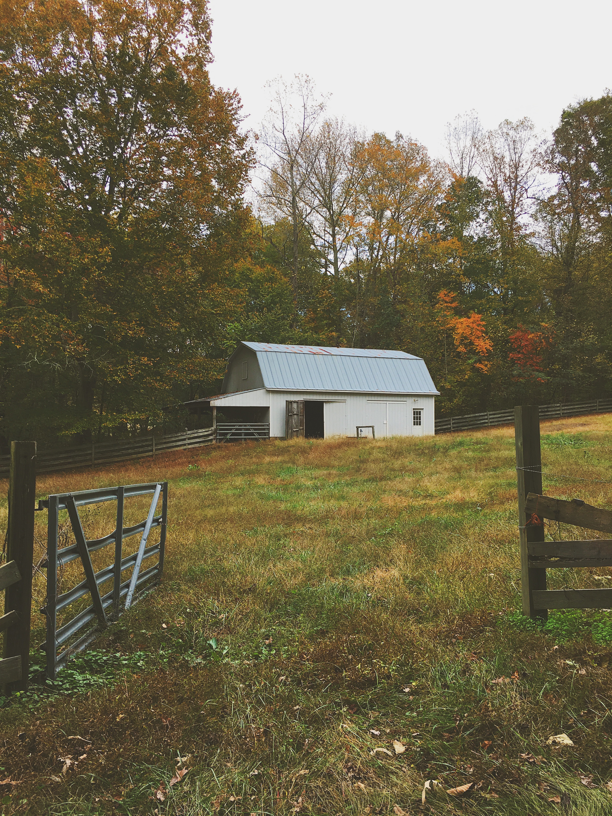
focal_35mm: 29
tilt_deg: +1.4
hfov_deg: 48.2
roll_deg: -1.0
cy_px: 408
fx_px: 684
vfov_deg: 61.7
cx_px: 306
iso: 25
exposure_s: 1/304
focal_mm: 4.15
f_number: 2.2
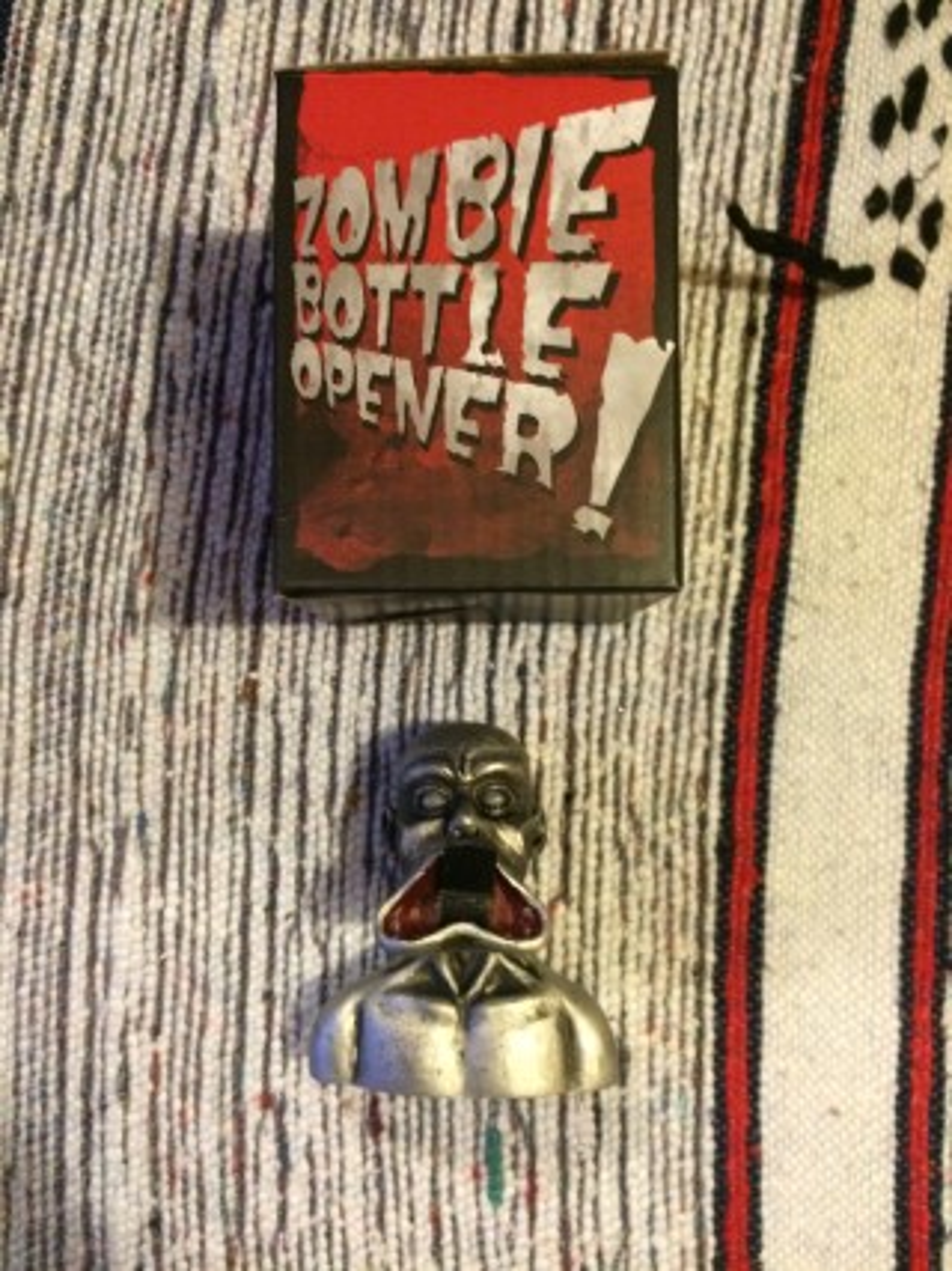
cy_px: 636
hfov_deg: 48.2
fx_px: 1064
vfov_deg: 61.7
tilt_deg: -86.4
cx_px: 476
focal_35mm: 29
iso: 320
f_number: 2.2
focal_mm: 4.15
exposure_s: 1/17
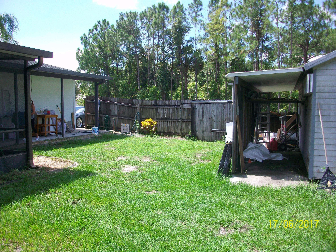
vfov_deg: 44.2
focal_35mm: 32
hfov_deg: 56.8
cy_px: 126
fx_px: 311
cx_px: 168
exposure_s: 1/400
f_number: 2.8
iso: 64
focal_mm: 5.7
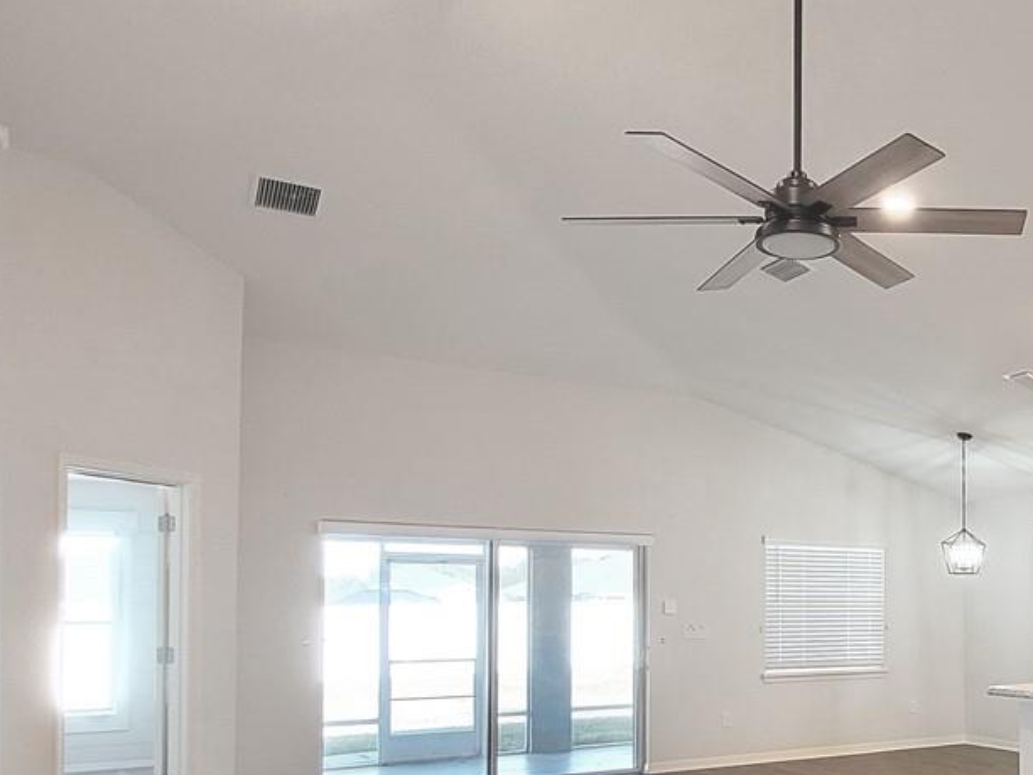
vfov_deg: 40.3
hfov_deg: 48.8
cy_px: 606
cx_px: 908
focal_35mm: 34
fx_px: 1015
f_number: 2.2
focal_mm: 1.74
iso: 200
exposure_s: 1/60
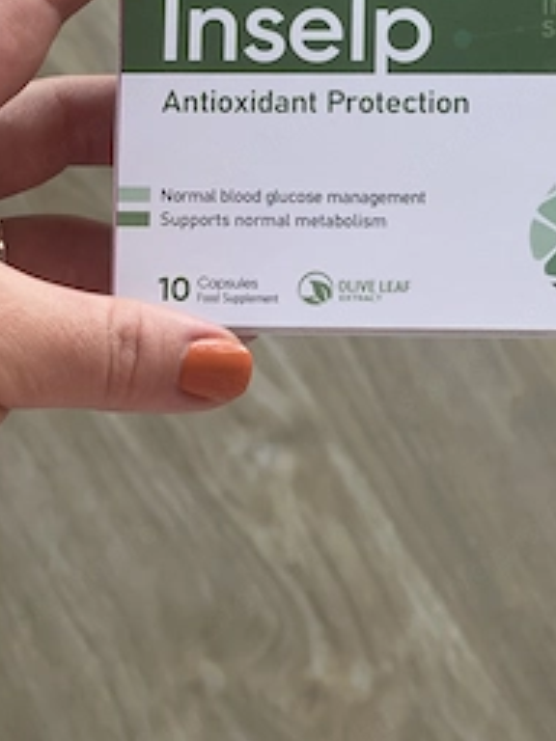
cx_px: 414
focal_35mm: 100
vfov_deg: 19.5
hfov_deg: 14.7
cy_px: 165
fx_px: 2142
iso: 80
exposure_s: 1/121
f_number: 2.2
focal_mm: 7.5
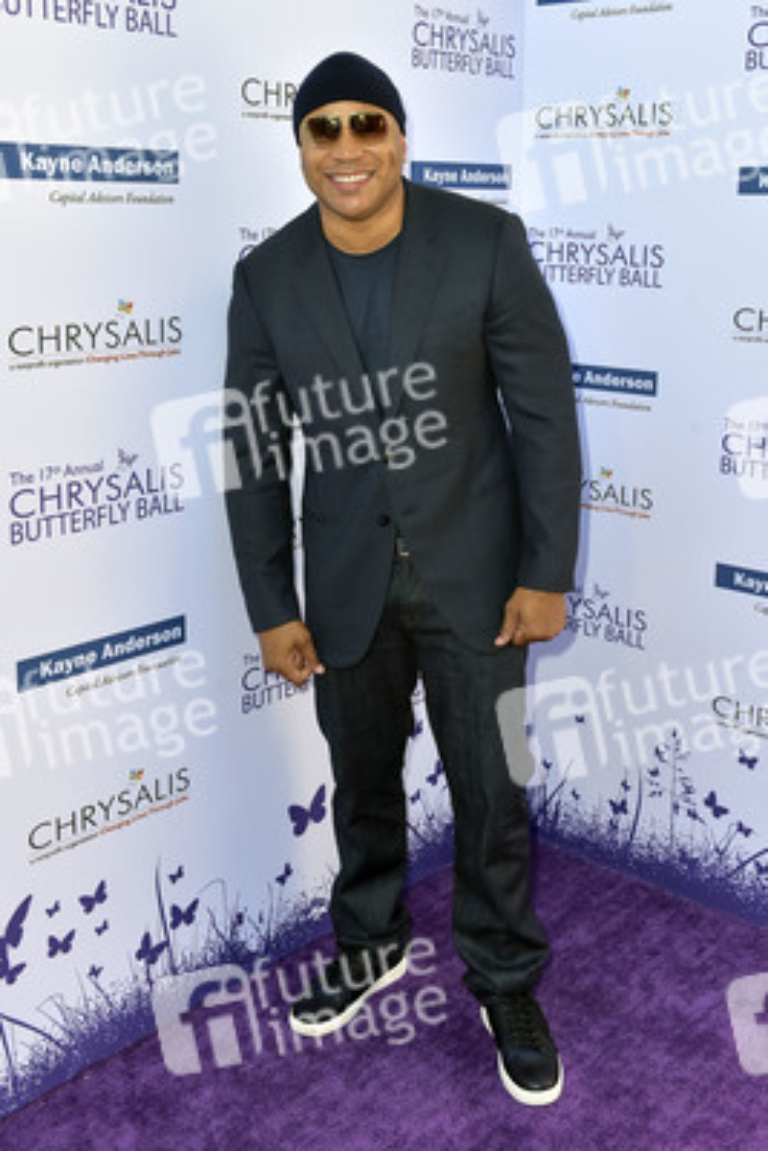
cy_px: 576
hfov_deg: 36.9
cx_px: 384
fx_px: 1151
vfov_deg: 53.1
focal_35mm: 36
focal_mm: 36
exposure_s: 1/250
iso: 200
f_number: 6.3
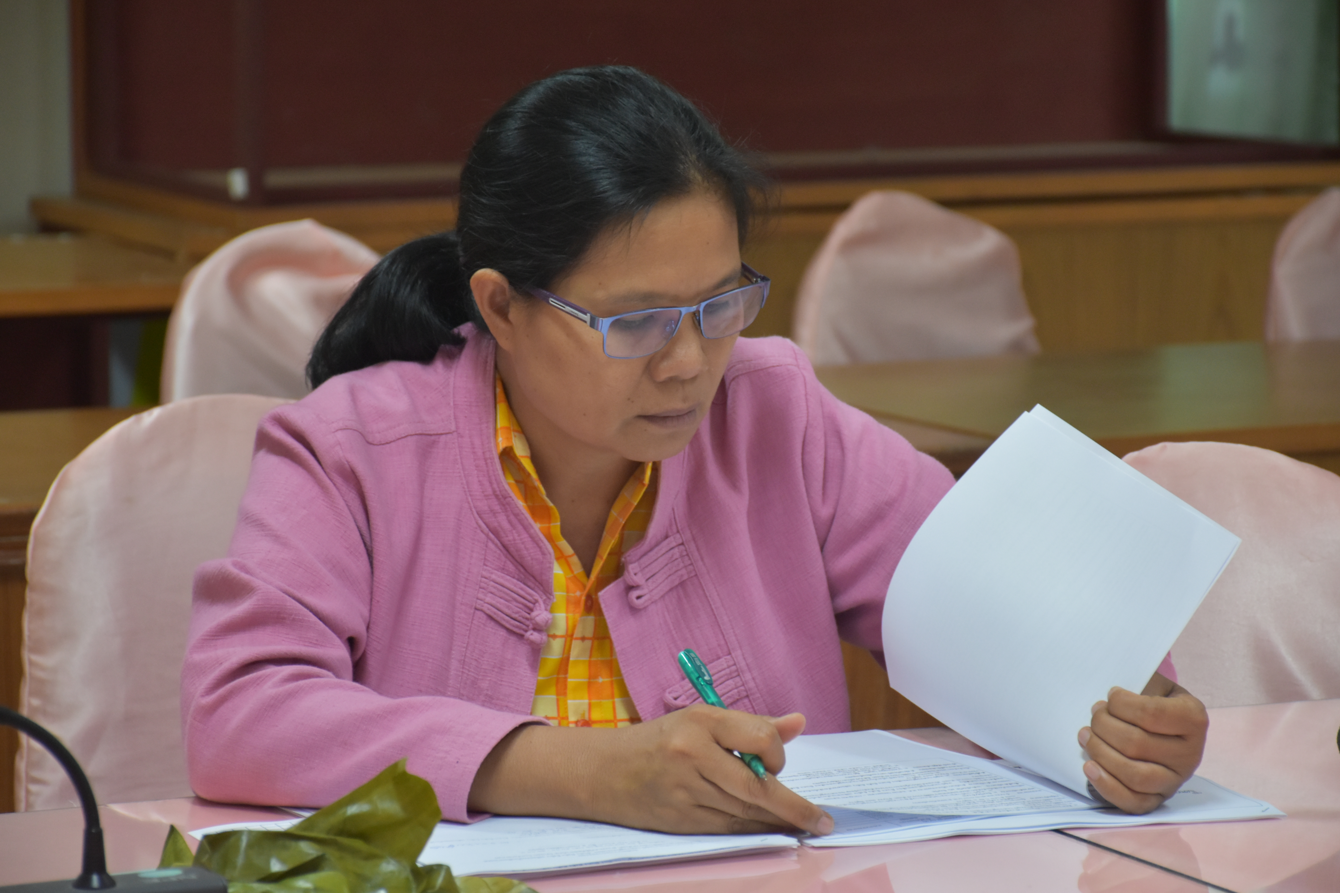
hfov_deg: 13.0
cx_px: 670
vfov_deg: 8.7
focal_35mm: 158
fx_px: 5862
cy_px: 446
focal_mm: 105
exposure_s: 1/60
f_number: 5.6
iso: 1250
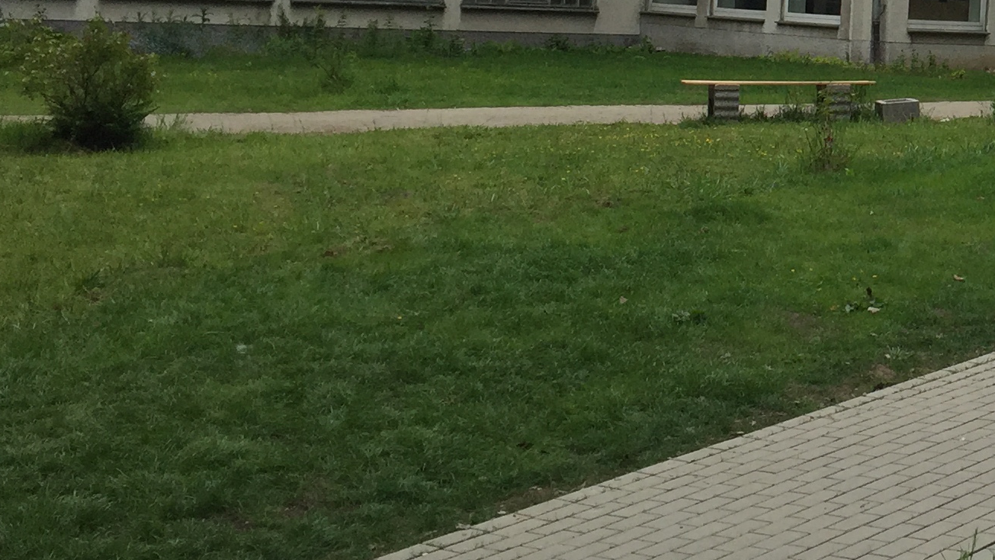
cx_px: 1164
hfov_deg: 24.5
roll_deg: -3.4
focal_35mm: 79
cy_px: 9
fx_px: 2084
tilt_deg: +1.9
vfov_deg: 15.0
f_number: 2.2
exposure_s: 1/1721
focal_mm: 4.15
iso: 32
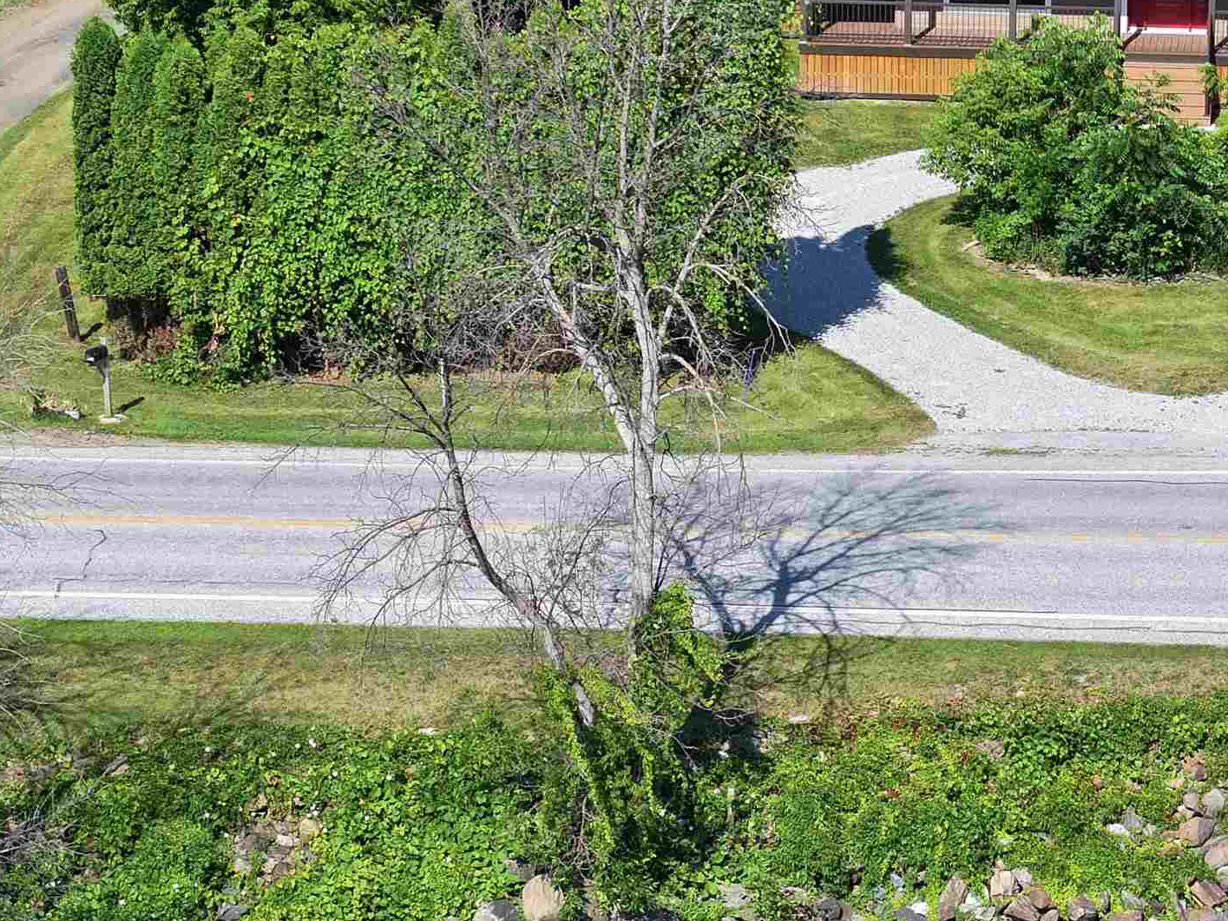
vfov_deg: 9.8
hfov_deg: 12.8
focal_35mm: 152
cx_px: 1225
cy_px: 280
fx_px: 5392
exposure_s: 1/120
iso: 100
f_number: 2.8
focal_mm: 19.35
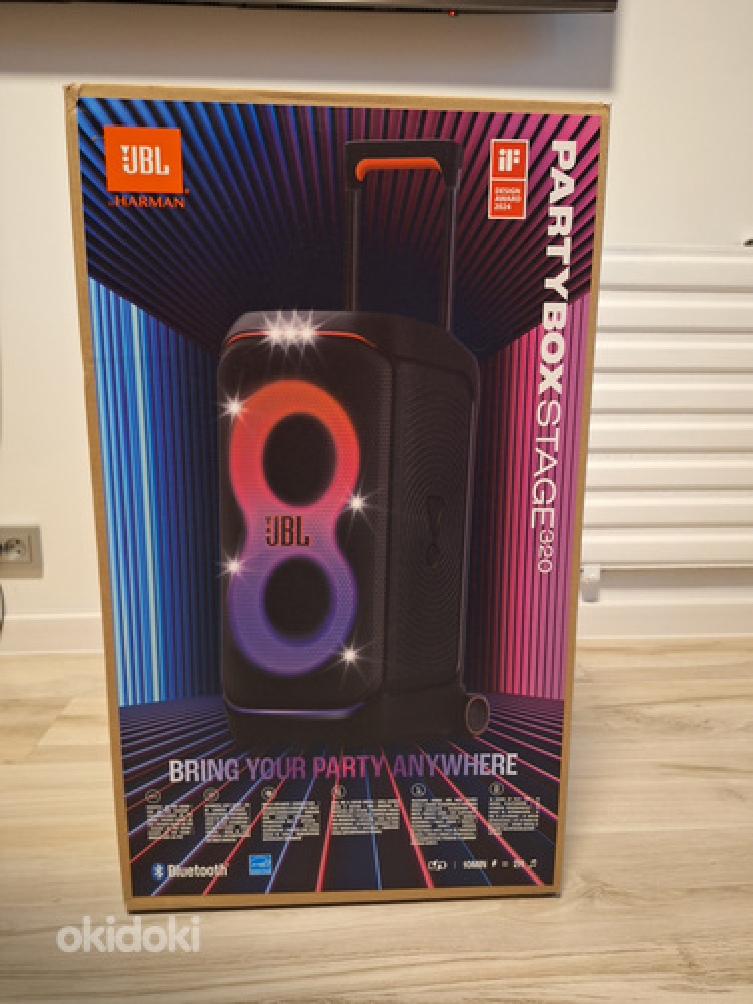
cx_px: 376
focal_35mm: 23
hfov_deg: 58.9
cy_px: 502
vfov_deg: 73.9
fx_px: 667
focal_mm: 5.54
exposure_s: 1/25
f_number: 1.8
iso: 400
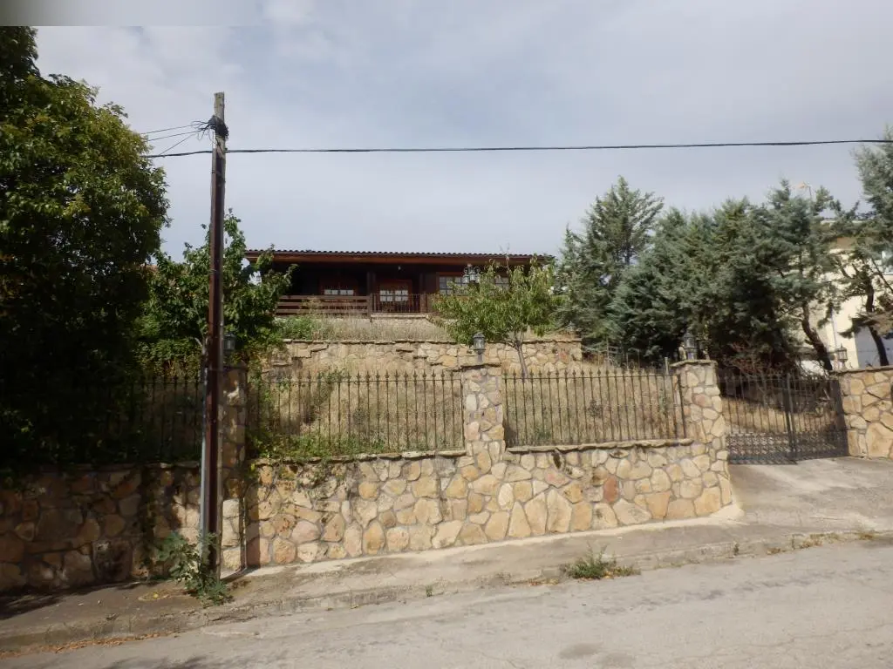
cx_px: 446
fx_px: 619
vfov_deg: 56.8
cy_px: 334
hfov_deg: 71.6
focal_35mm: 24
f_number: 7.9
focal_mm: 4.2
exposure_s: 1/200
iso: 80
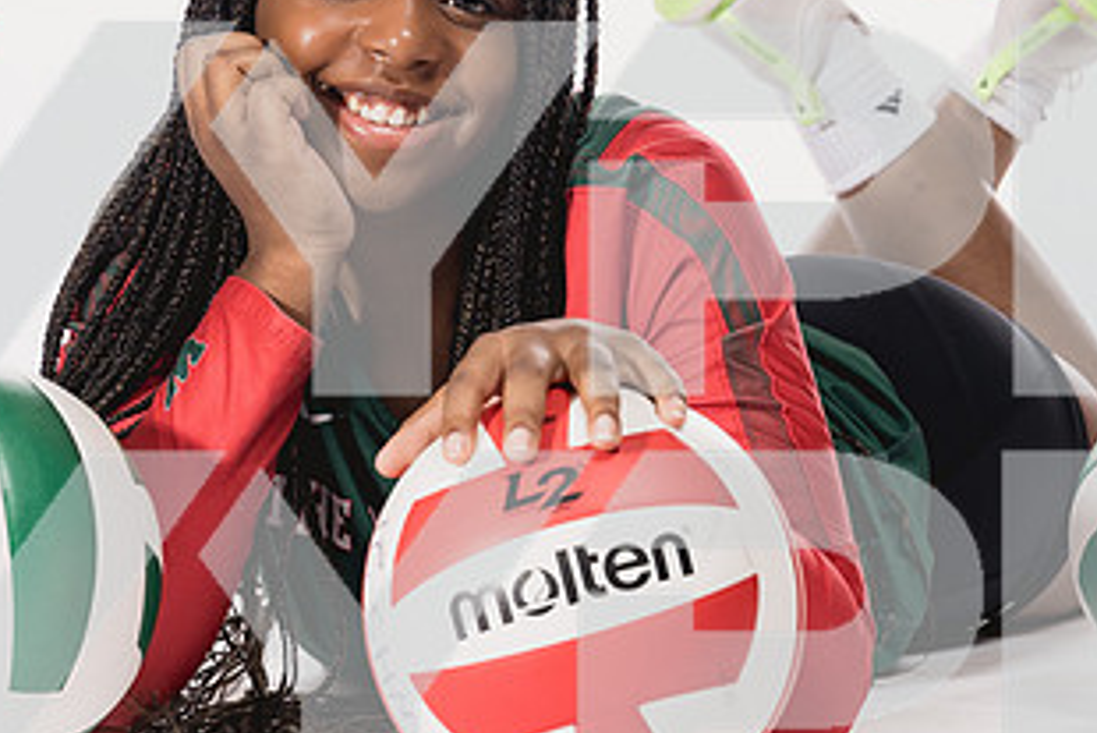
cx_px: 603
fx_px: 4359
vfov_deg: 9.6
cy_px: 183
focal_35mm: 143
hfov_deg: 14.3
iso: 400
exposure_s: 1/250
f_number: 5.6
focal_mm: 70
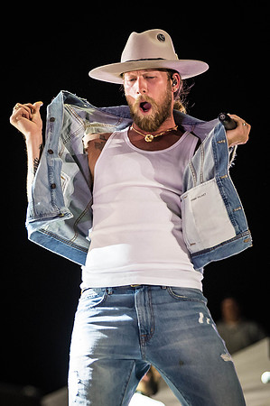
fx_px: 2581
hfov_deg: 6.0
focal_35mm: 229
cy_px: 153
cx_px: 30
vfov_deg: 9.0
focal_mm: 120
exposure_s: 1/3200
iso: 3200
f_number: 2.8
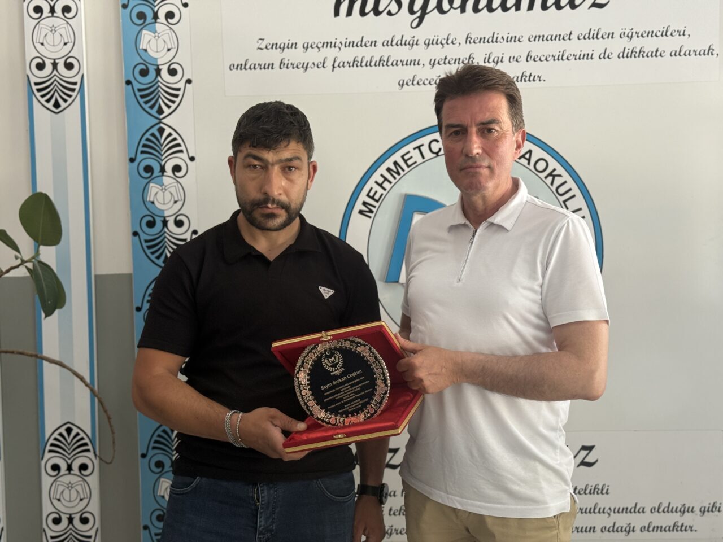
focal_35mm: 48
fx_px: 1003
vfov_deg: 30.3
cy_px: 271
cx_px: 362
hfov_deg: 39.7
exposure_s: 1/121
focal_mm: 6.76
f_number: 1.78
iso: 80
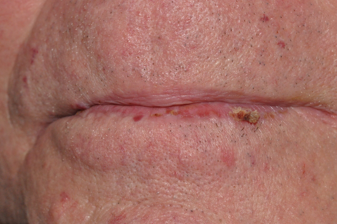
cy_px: 112
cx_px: 168
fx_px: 841
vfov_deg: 15.1
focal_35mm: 90
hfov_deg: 22.6
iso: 1600
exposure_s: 1/80
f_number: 14
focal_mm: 60
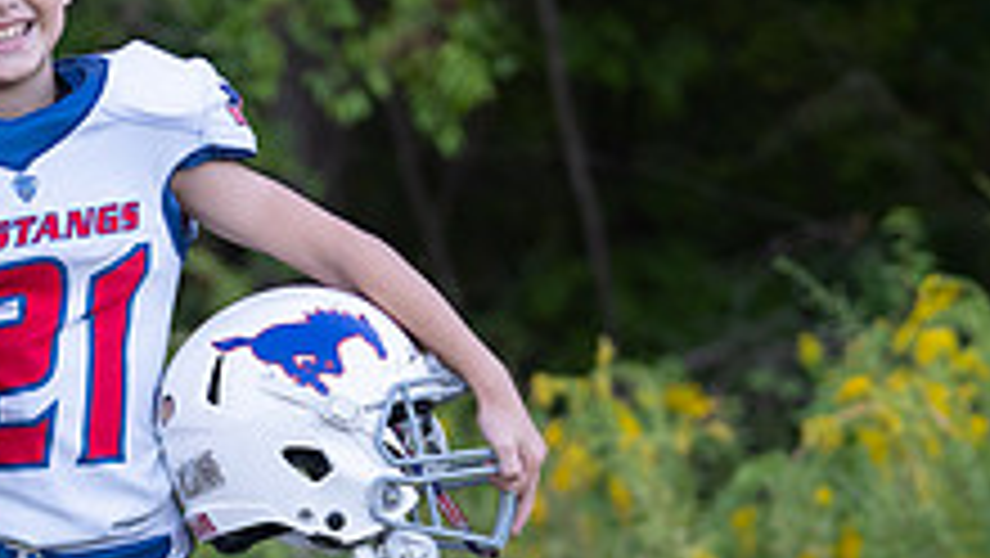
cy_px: 496
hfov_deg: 9.4
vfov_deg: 5.4
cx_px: 45
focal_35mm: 227
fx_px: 5962
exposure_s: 1/320
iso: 400
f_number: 2.8
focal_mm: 81
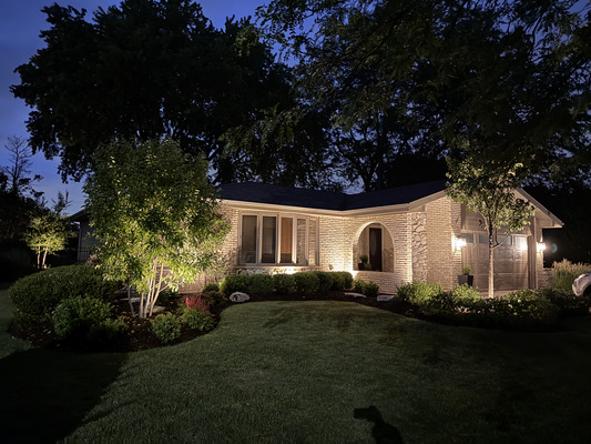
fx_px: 410
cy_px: 222
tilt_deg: +4.6
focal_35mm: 24
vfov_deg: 56.8
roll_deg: -1.2
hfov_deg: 71.6
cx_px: 296
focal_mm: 6.76
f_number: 1.78
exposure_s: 1/10
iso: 1250
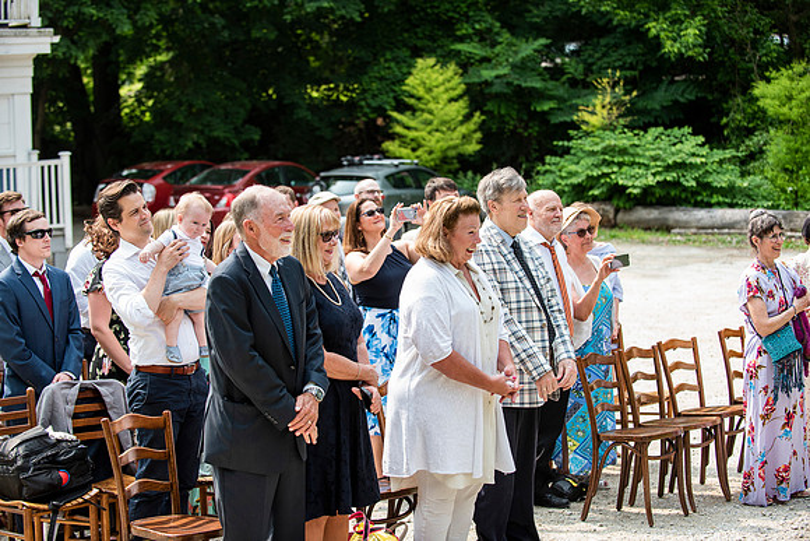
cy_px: 270
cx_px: 405
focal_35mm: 70
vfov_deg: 19.5
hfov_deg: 28.8
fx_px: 1575
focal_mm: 70
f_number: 3.5
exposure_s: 1/1000
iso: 400
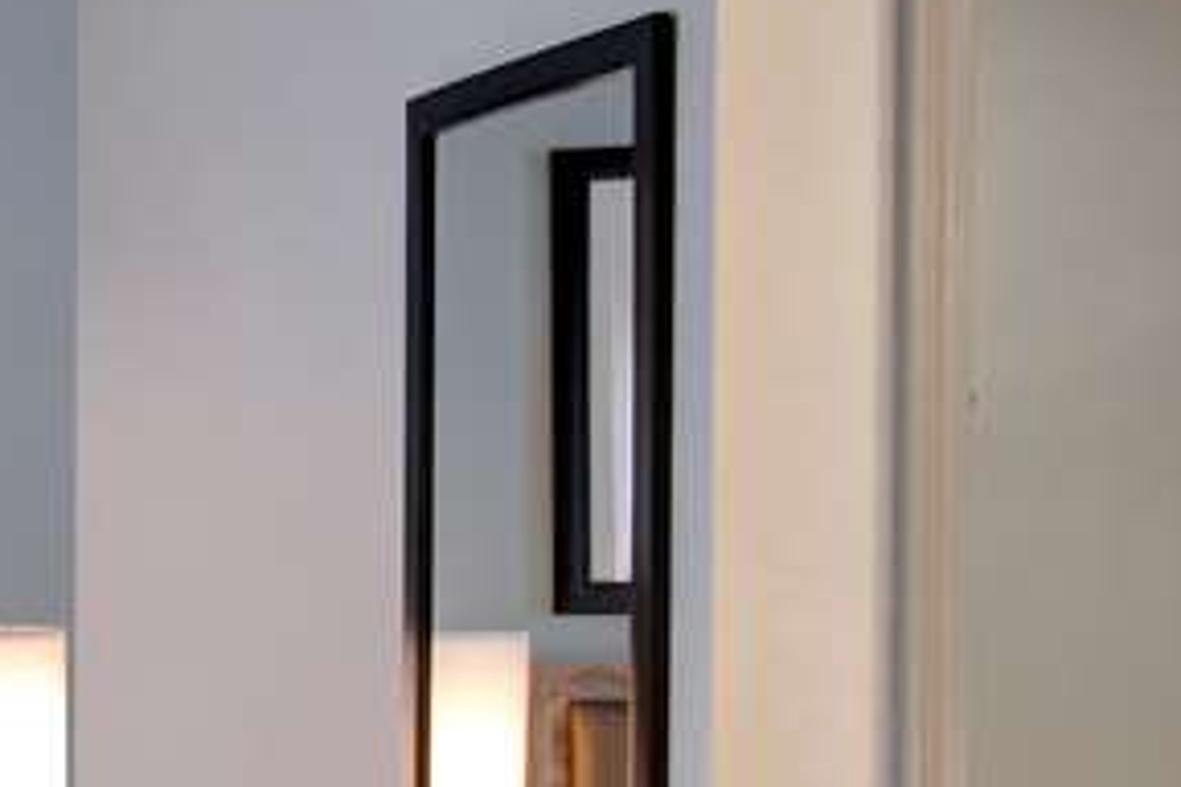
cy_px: 943
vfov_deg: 10.8
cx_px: -1078
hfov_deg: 14.1
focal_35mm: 125
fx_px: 4100
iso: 250
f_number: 7.1
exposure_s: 1/25
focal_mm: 16
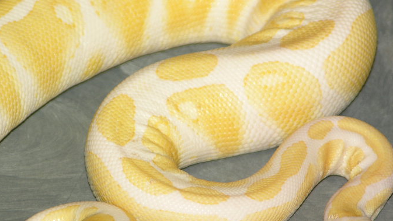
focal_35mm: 464
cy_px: 103
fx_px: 4837
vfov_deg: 2.6
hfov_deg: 4.7
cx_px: 156
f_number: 4.2
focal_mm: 71.2
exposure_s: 1/253
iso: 50
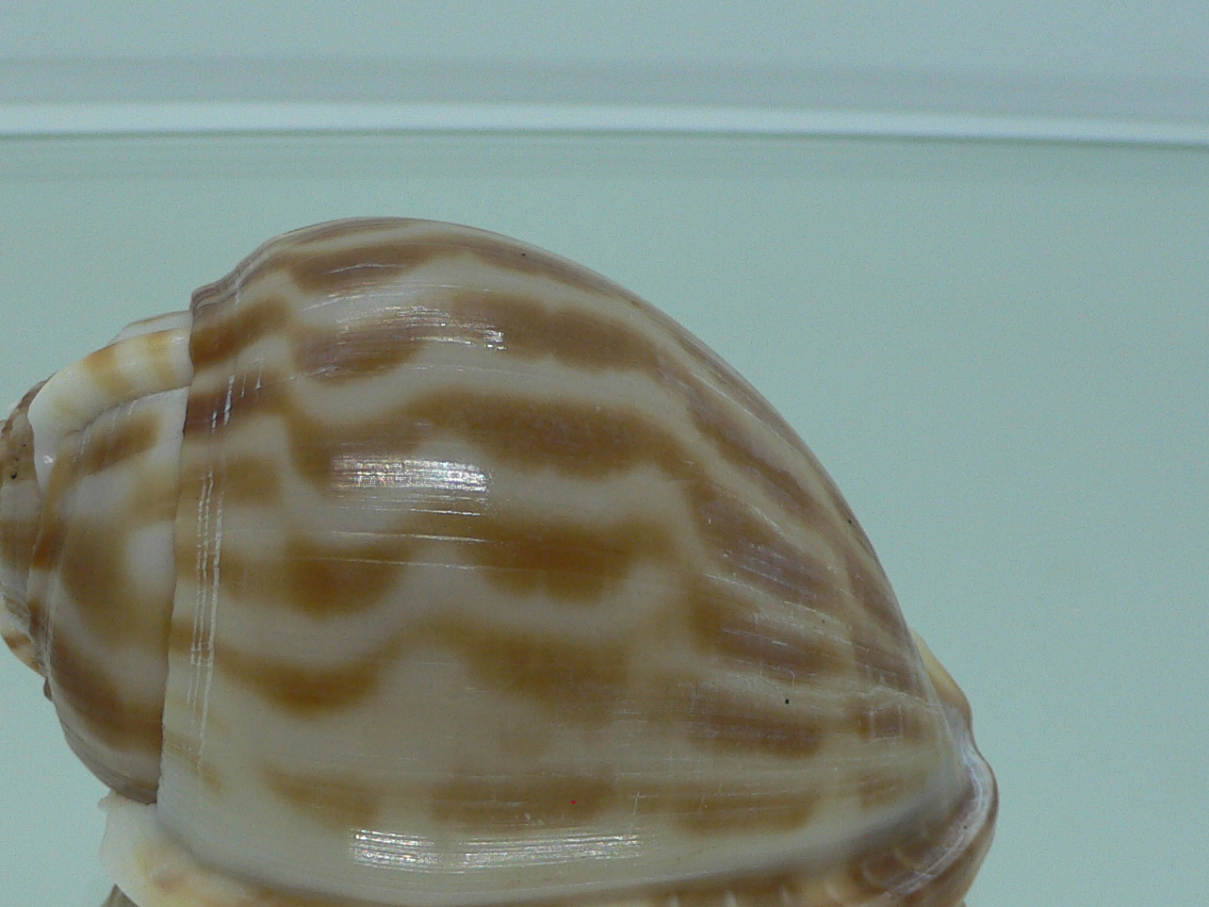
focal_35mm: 55
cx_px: 467
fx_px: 1921
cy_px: 662
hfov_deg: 34.8
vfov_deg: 26.3
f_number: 2.8
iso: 80
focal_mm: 4.6
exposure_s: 1/60
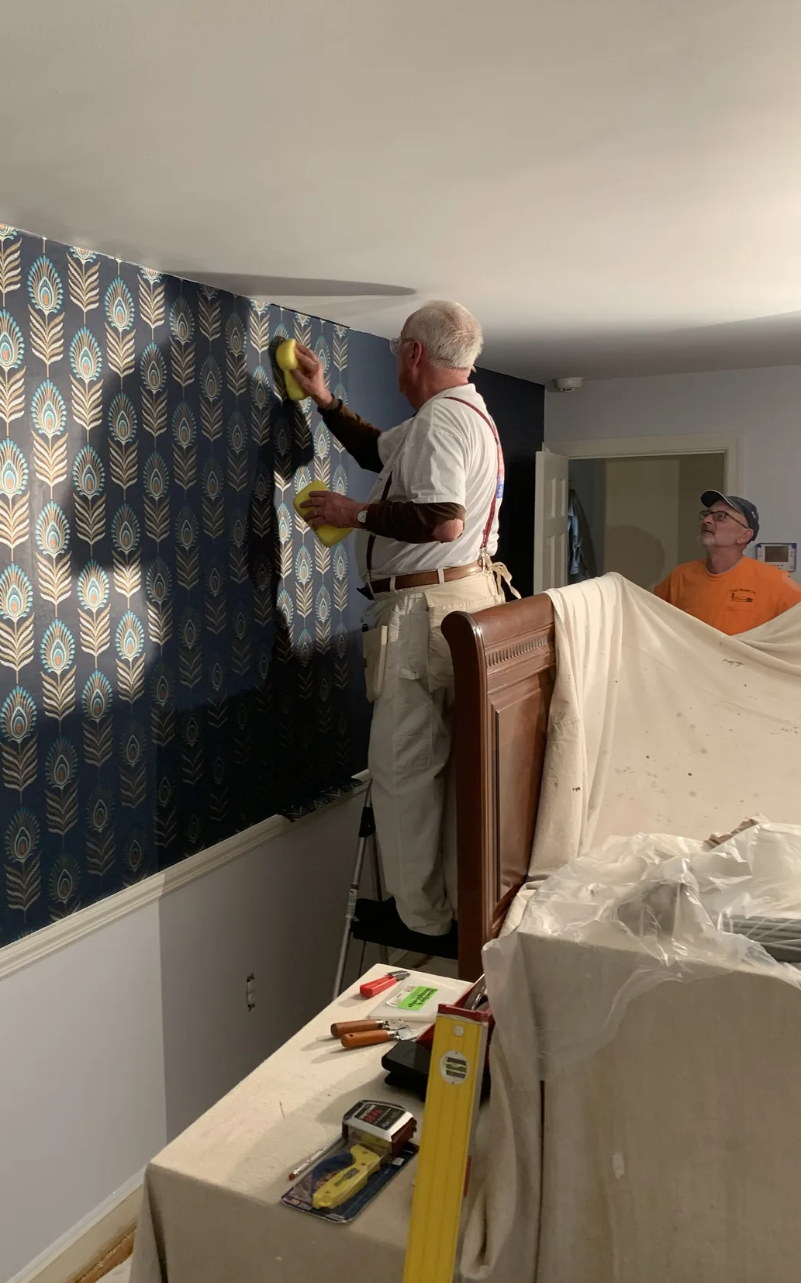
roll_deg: +1.1
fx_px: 1118
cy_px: 650
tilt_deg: -3.6
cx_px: 247
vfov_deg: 59.7
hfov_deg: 38.8
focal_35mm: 32
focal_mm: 4.25
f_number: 1.8
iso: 64
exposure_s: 1/60
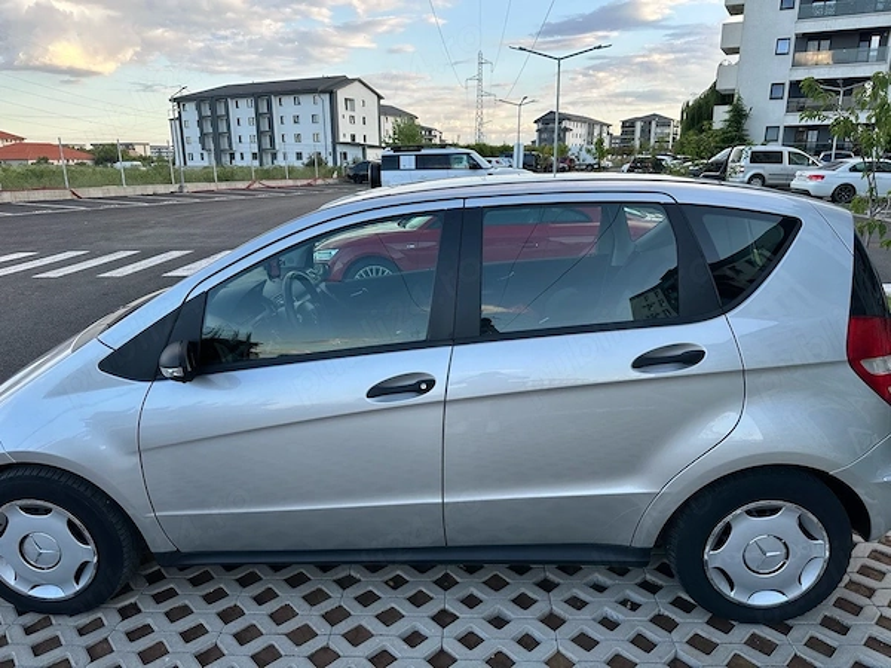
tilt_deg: -15.0
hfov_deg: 71.6
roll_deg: +0.6
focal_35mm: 24
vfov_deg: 56.8
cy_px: 334
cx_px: 446
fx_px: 618
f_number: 1.78
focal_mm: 6.86
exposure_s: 1/441
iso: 80
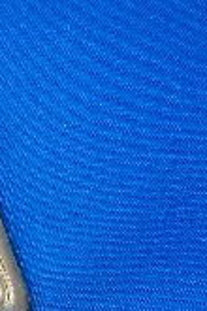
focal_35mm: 157
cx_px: -30
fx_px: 1354
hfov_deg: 8.7
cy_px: 347
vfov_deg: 12.8
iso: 302
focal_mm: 7.1
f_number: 3.7
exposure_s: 1/33.2
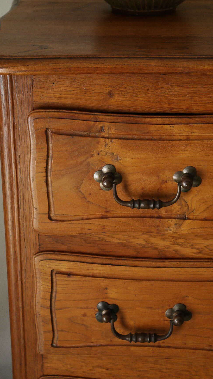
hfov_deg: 14.9
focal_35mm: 81
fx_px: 813
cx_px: 87
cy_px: 190
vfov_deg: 26.2
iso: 800
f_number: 5.6
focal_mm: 50
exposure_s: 1/30
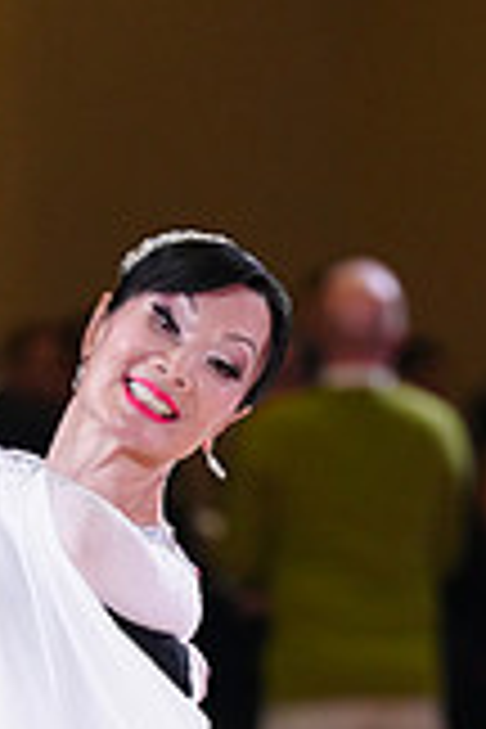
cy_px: 1008
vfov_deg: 3.4
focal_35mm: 607
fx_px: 12291
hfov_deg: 2.3
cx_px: -61
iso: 2000
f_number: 2.8
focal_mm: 170
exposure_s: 1/400
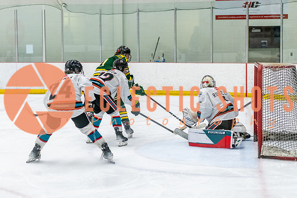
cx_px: 150
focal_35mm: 94
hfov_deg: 21.7
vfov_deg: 14.6
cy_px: 96
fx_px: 773
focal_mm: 70
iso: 4000
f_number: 2.8
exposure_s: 1/800
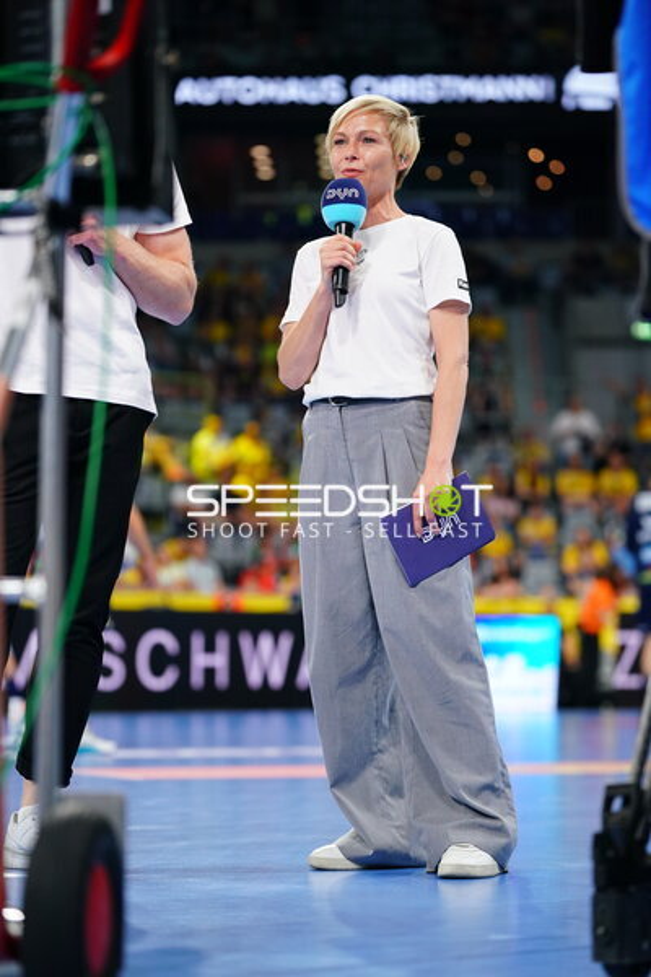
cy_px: 488
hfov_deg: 12.7
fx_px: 2929
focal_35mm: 108
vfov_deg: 18.9
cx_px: 326
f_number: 2.8
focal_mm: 108
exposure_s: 1/1600
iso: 2500
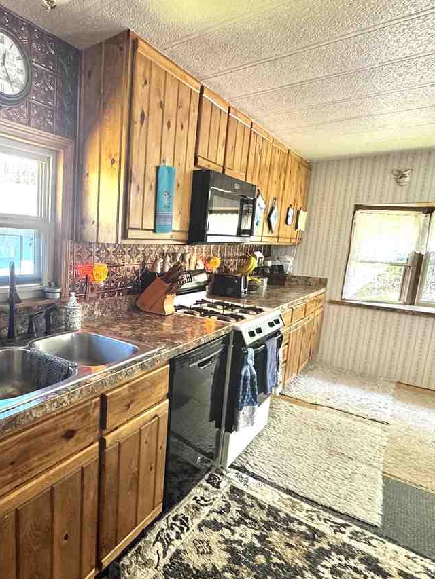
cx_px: 95
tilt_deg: -9.5
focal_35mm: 21
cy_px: 294
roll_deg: -2.2
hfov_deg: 59.1
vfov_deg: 79.0
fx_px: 352
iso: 320
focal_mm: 2.22
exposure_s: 1/60
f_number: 2.2
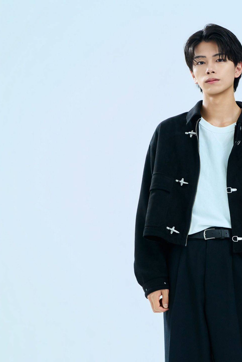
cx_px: 211
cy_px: 279
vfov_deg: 22.9
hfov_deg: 15.4
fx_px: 887
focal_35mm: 88
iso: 1600
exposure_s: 1/160
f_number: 3.5
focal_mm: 50
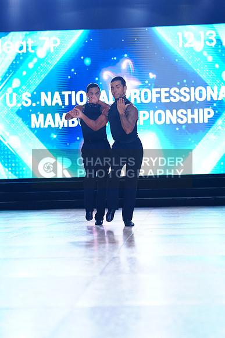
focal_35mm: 91
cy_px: 169
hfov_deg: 15.0
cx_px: 112
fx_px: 853
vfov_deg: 22.4
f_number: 2.8
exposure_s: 1/1000
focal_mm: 91
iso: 1250
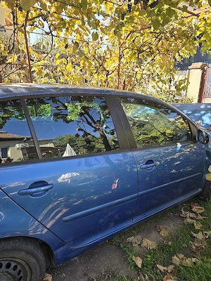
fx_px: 187
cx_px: 106
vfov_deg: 73.9
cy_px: 140
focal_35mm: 23
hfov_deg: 58.9
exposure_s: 1/182
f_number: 1.7
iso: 16
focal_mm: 6.3
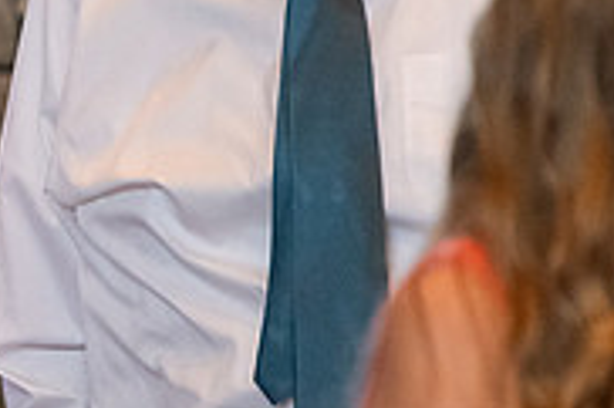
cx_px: -640
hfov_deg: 2.1
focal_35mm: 987
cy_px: 333
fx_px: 16818
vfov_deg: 1.4
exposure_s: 1/320
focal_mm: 185
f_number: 2.8
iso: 3200
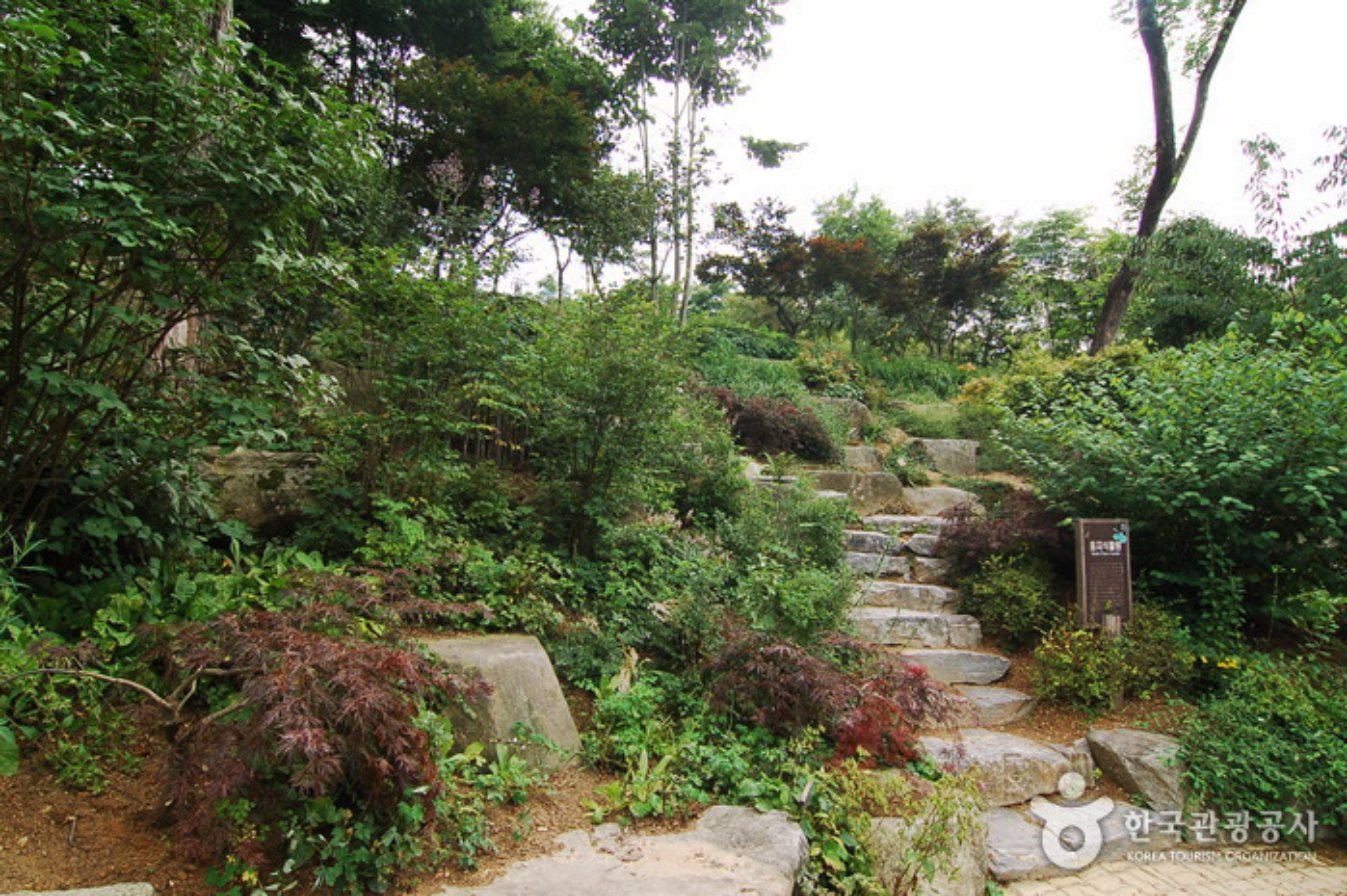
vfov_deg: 67.3
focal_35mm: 18
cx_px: 674
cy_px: 448
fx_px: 673
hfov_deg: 90.0
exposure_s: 1/160
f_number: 5.6
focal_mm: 12
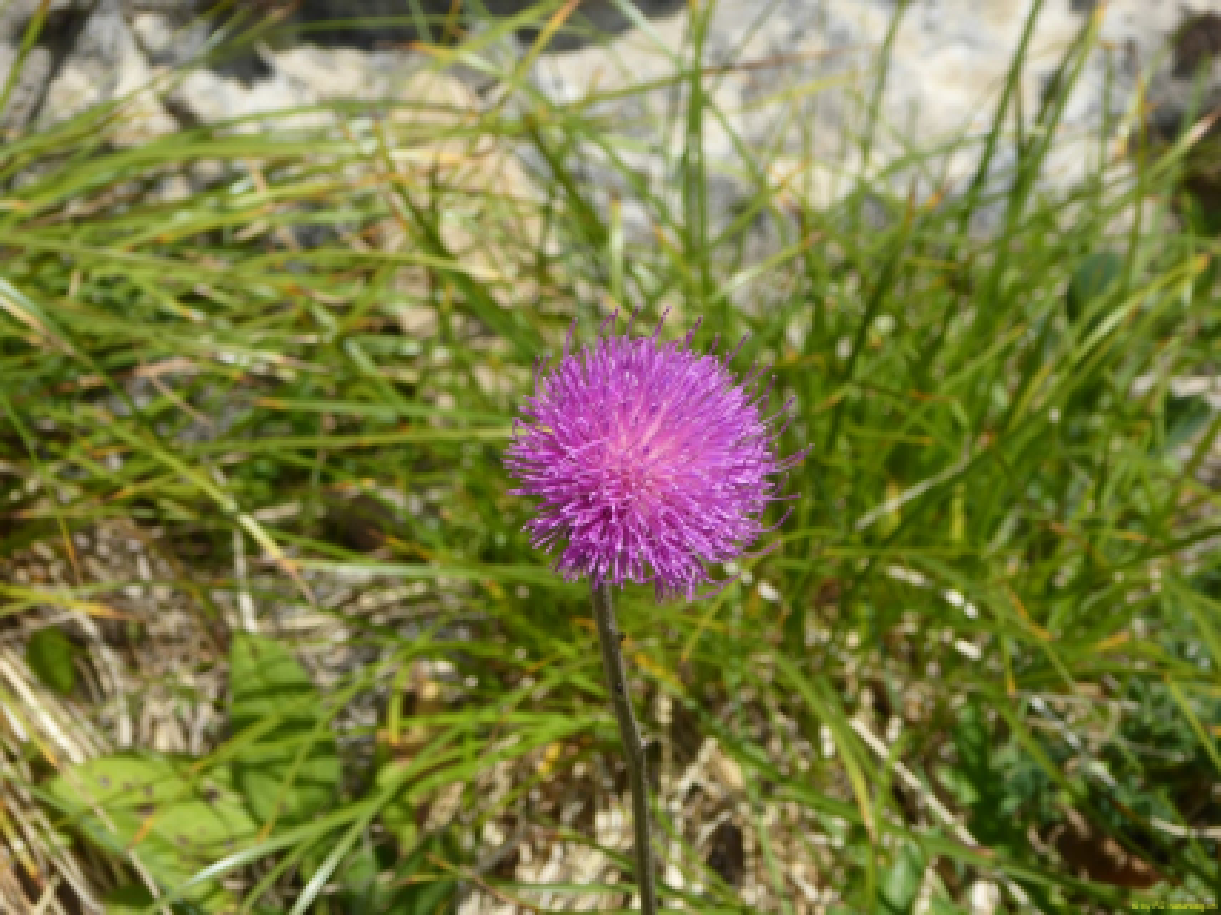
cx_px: 610
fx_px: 5607
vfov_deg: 9.3
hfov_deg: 12.4
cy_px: 458
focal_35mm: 159
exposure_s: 1/320
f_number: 5.4
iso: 100
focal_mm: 25.6
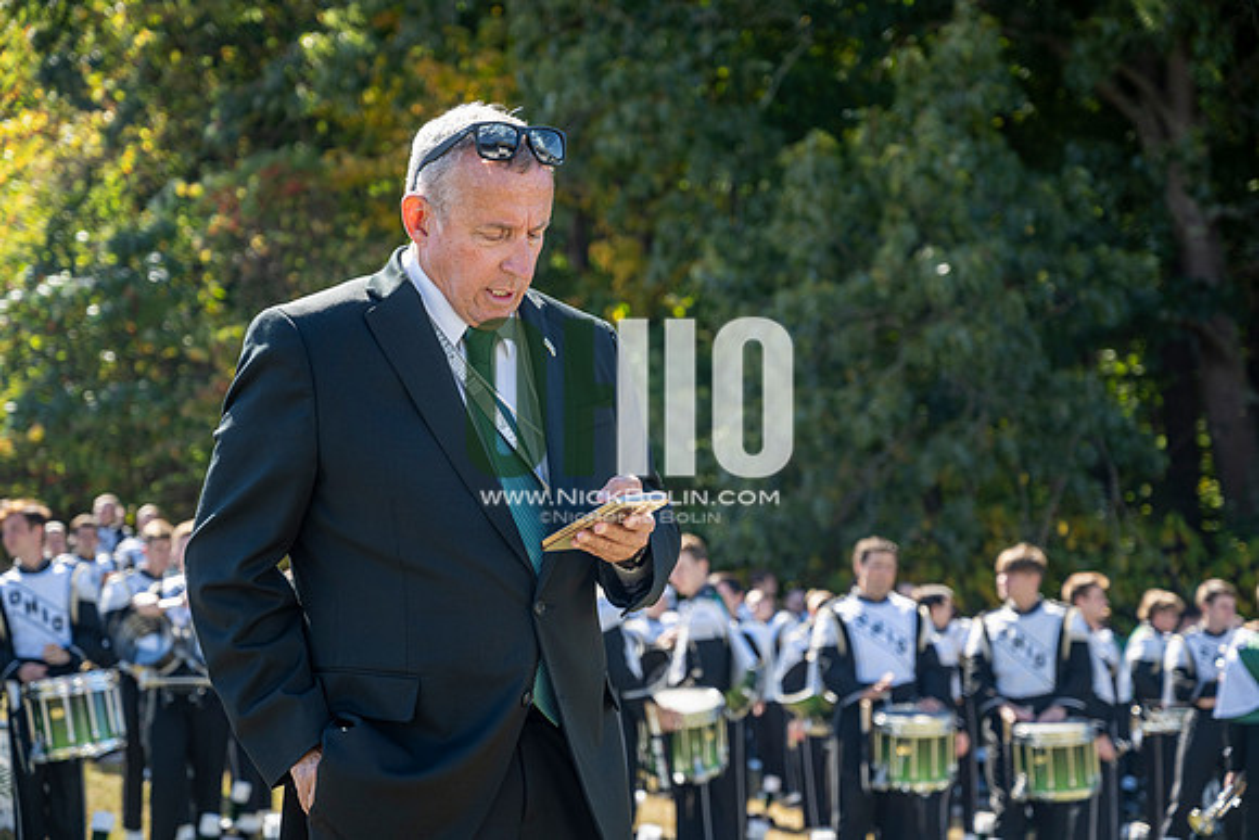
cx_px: 630
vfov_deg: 19.5
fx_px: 2449
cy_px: 420
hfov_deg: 28.8
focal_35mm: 70
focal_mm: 70
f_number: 4.5
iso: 100
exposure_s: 1/250
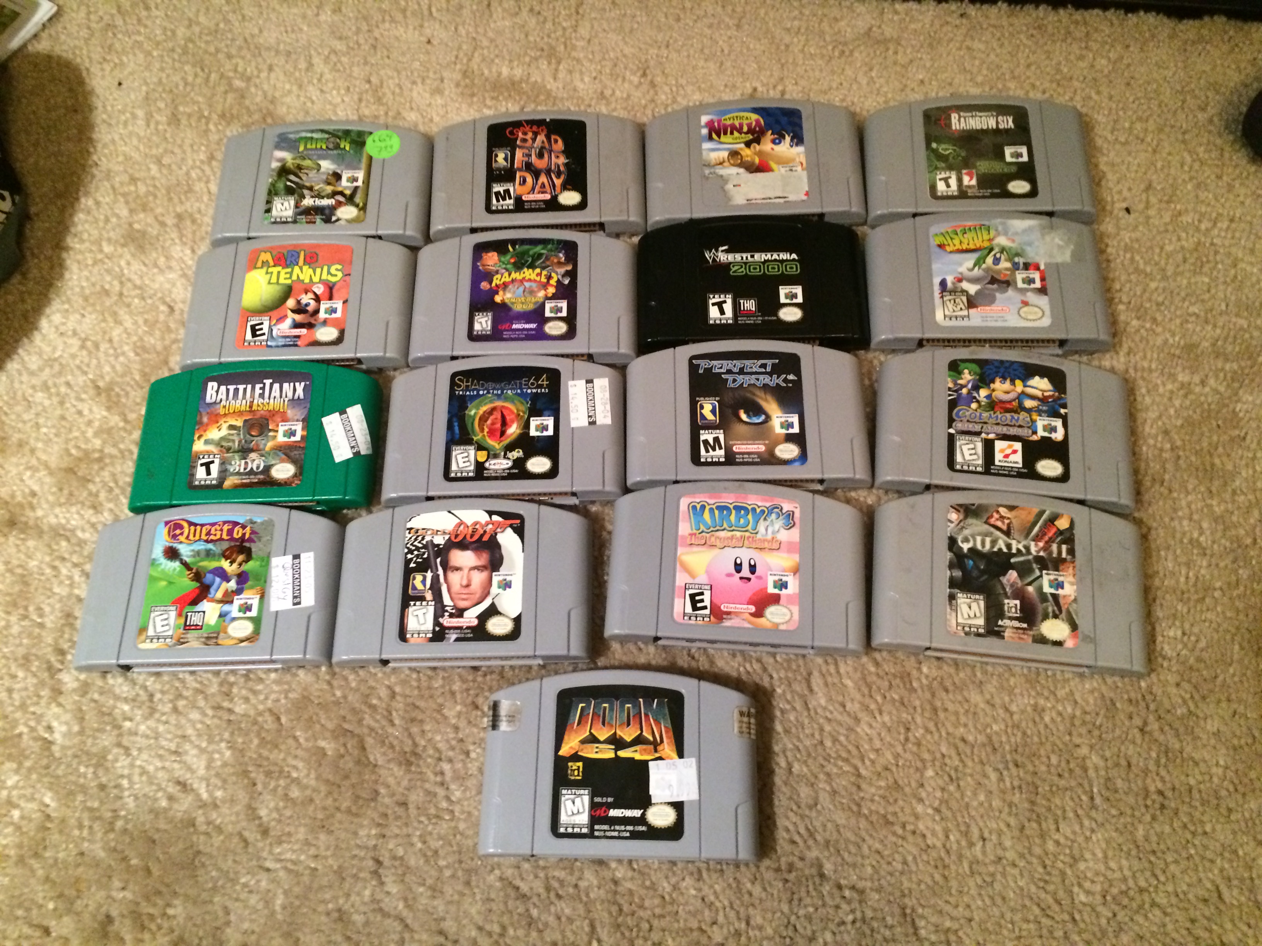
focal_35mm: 29
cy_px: 473
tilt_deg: -65.9
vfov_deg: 48.2
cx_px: 631
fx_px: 1057
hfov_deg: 61.7
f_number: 2.2
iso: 400
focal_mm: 4.15
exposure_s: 1/15
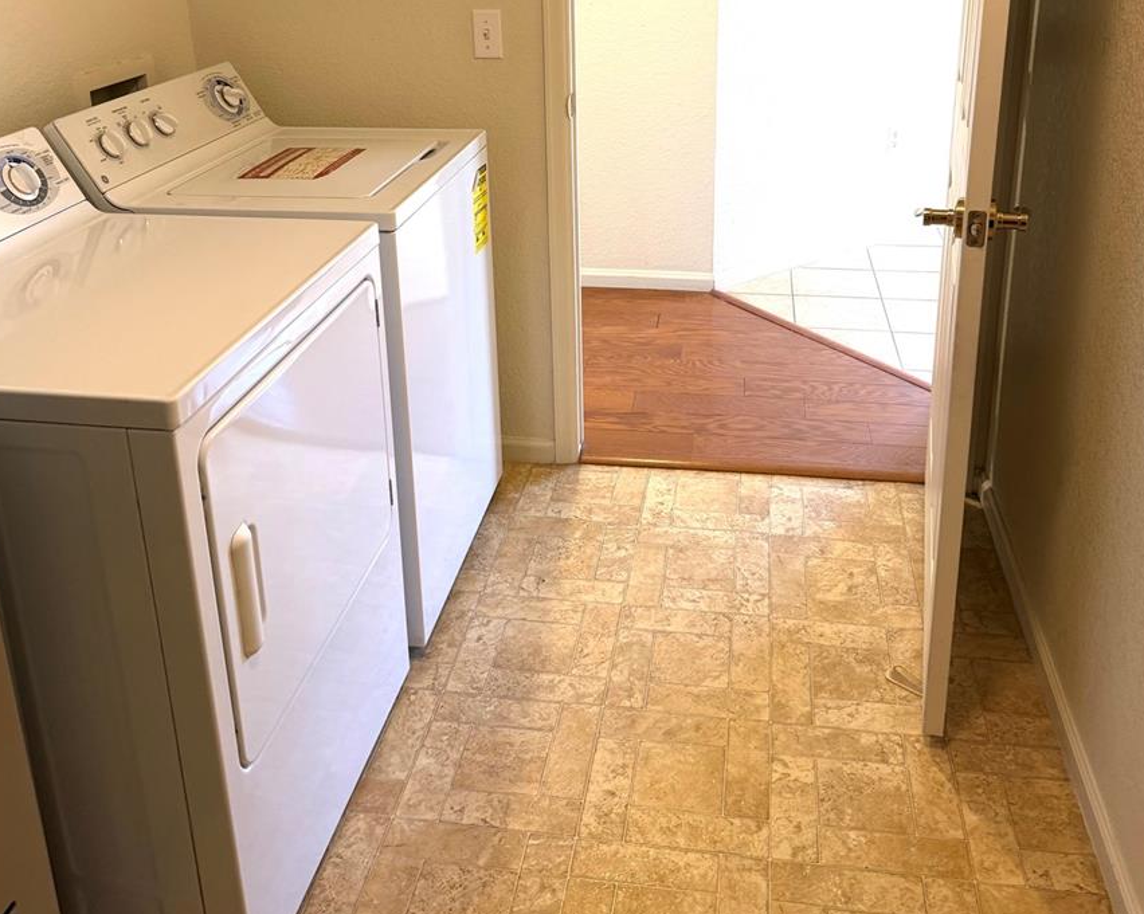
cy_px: 224
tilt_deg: -17.6
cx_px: 565
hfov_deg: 54.2
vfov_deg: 43.1
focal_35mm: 33
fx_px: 1117
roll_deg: +1.5
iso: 125
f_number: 1.78
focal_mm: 6.76
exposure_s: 1/60
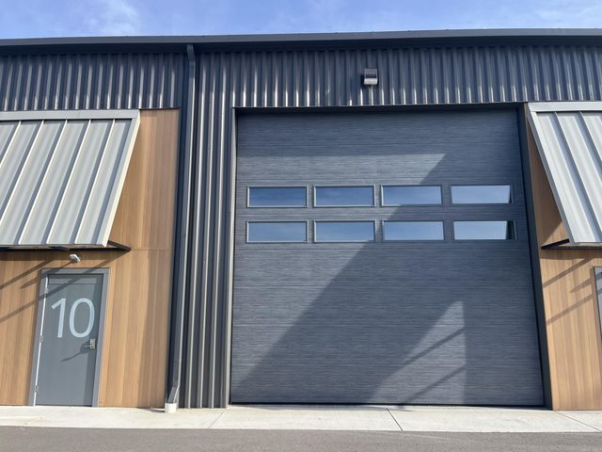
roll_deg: +0.2
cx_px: 301
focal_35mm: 26
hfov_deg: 67.3
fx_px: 452
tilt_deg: +10.0
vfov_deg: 53.1
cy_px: 226
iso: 50
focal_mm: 5.1
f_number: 1.6
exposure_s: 1/1294
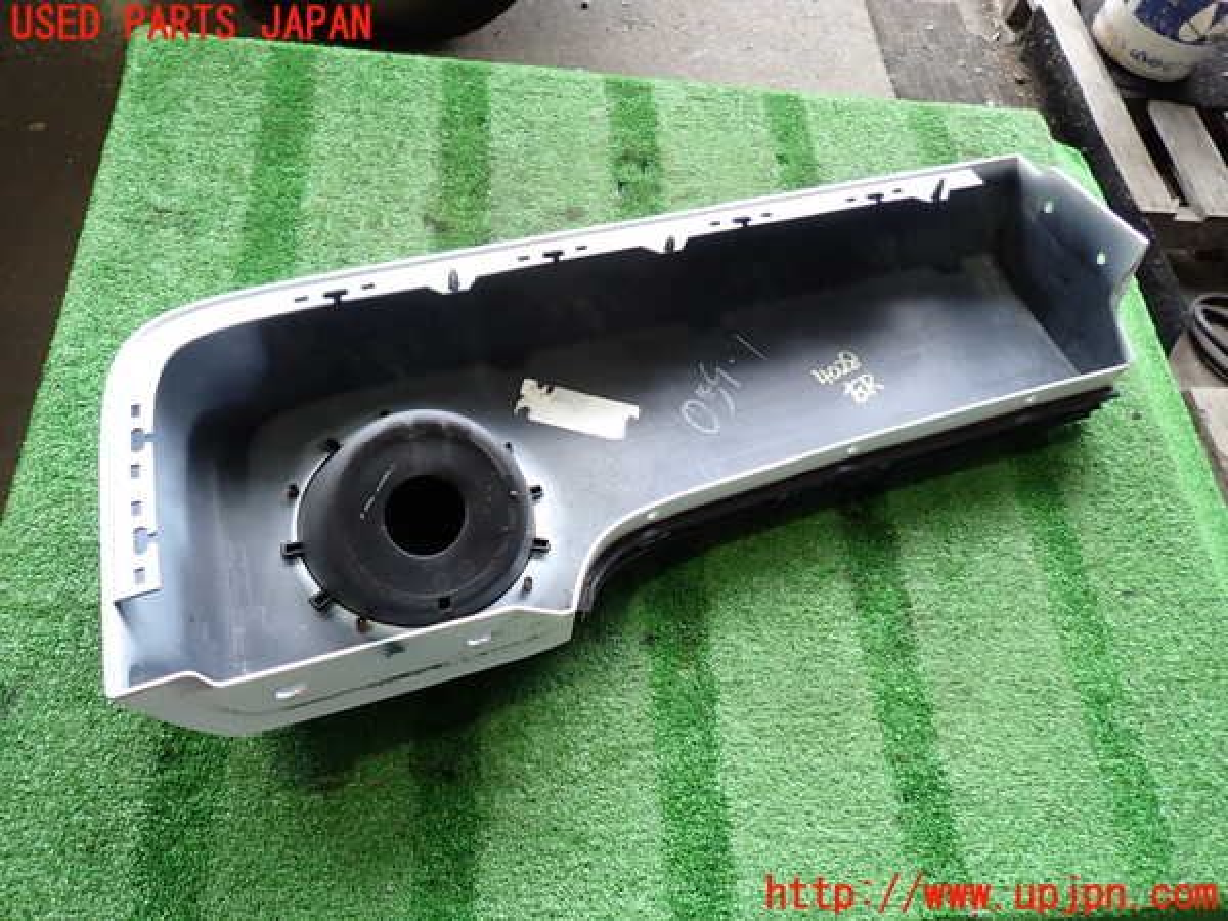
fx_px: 887
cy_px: 460
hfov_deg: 69.4
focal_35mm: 25
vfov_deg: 54.9
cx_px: 614
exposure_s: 1/60
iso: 200
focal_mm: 4.5
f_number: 2
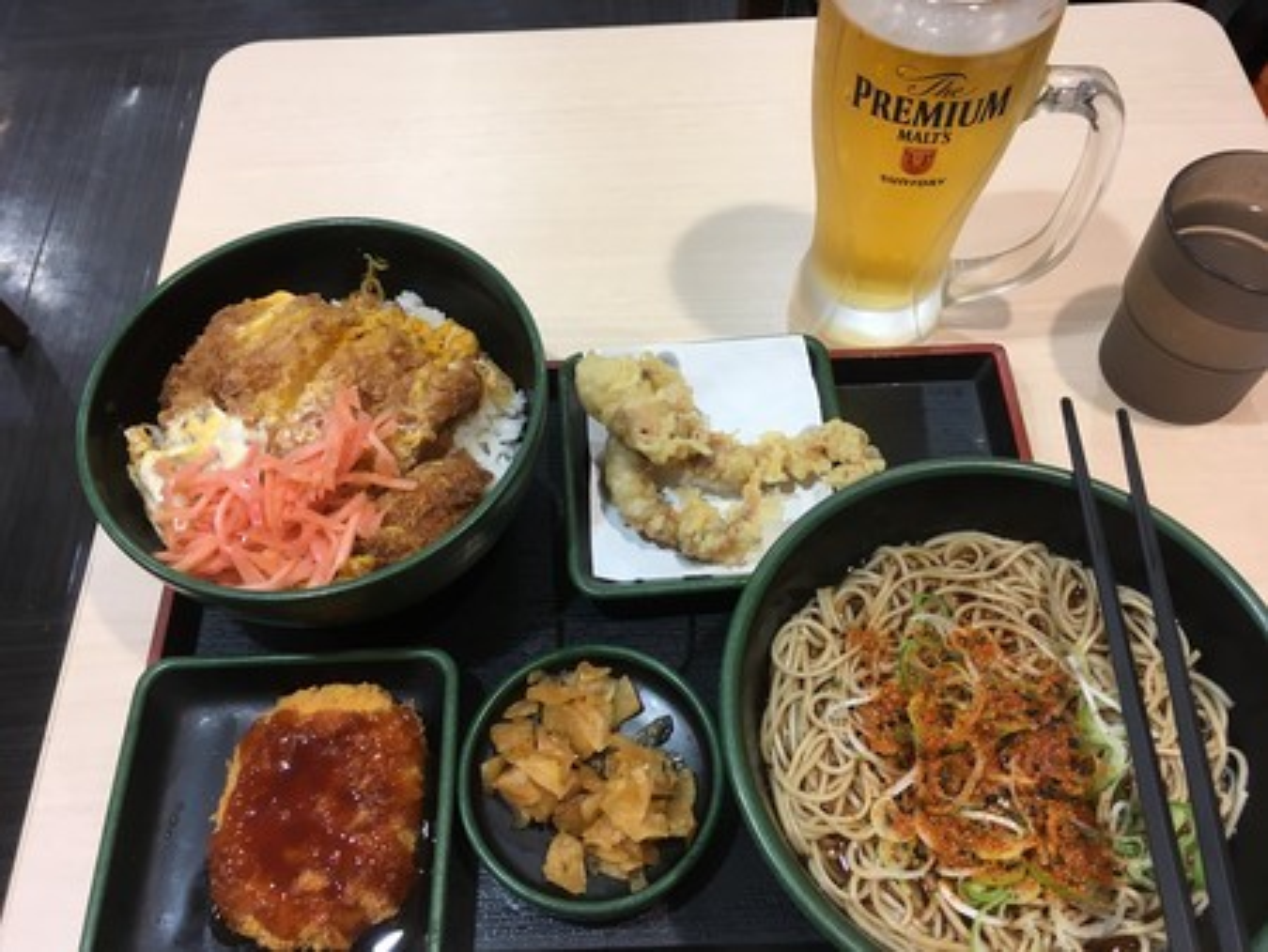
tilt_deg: -60.3
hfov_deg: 61.6
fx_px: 1063
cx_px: 634
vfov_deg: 48.3
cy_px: 476
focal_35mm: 29
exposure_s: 1/30
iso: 32
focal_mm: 4.15
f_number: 2.2
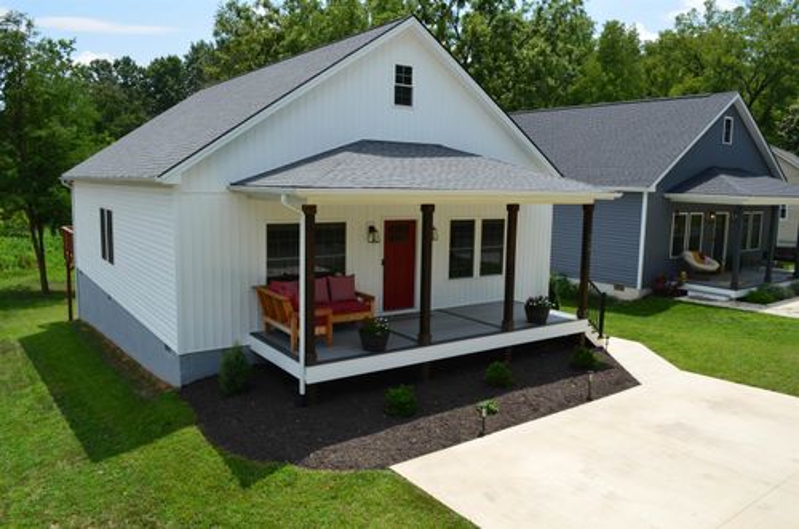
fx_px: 598
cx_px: 400
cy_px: 264
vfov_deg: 47.7
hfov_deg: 67.5
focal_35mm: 27
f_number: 11
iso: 110
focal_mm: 18
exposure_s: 1/125
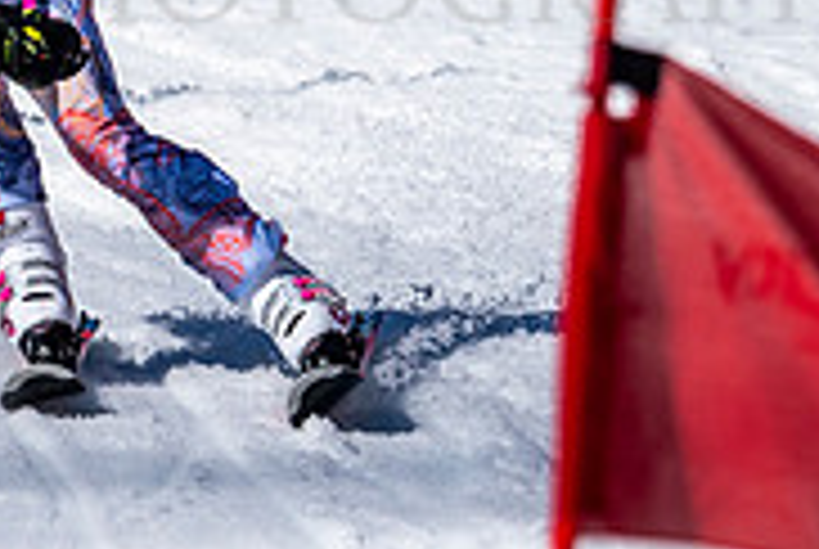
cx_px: 95
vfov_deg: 0.6
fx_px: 53731
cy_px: 90
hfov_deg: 0.9
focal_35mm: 2358
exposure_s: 1/2000
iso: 200
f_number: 8
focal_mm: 560
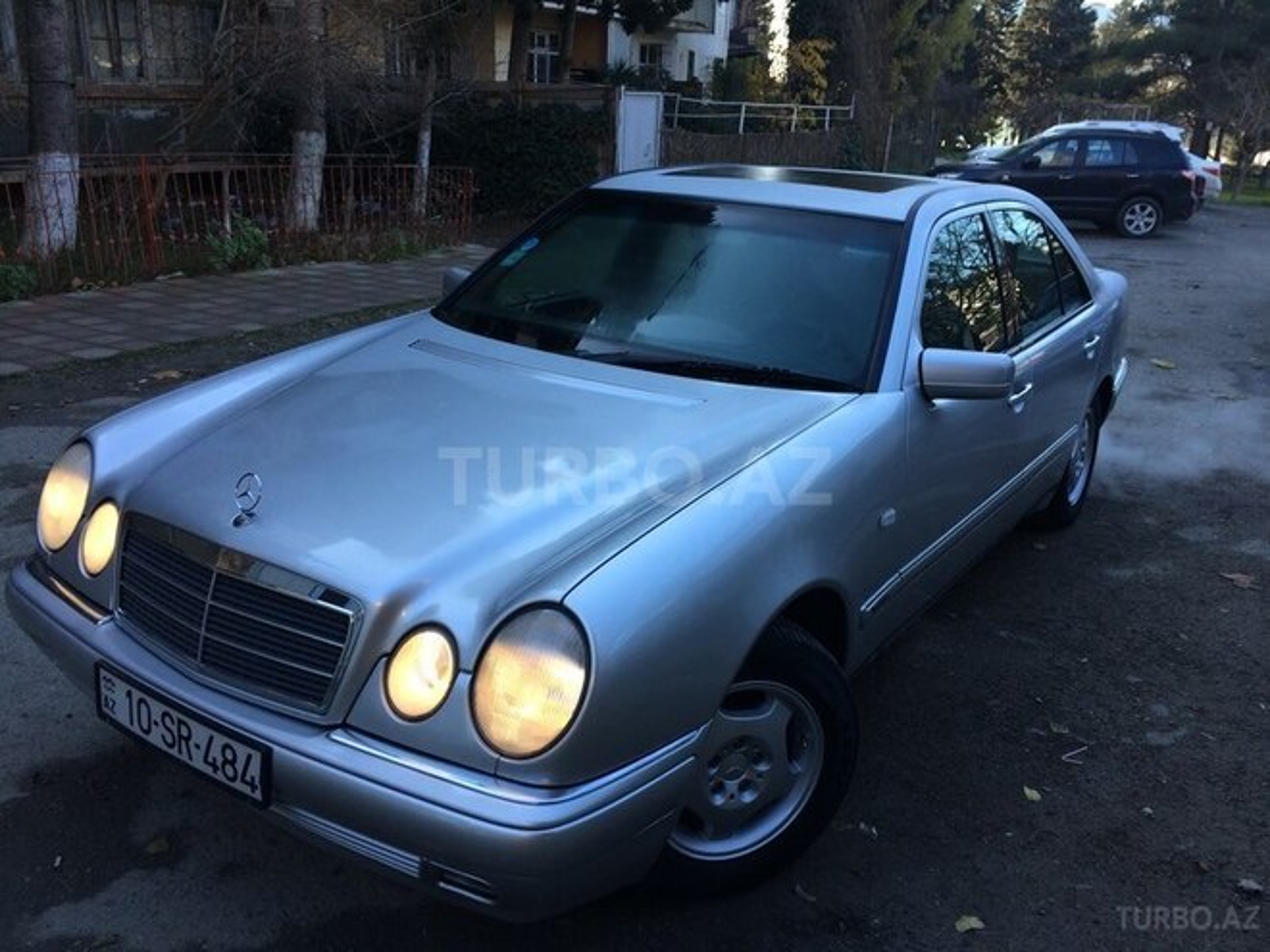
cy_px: 476
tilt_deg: -18.5
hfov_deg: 61.7
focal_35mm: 29
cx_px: 635
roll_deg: -1.8
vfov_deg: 48.2
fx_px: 1064
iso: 32
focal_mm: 4.15
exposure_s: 1/228
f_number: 2.2
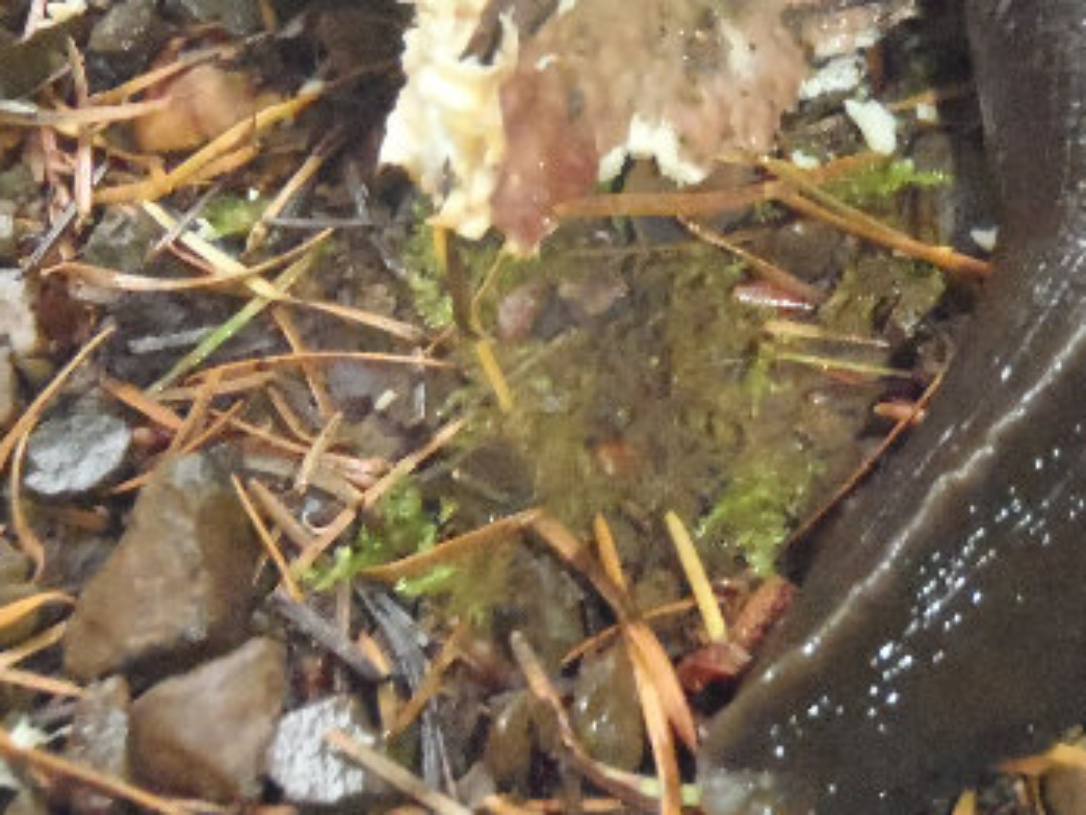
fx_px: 2133
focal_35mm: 68
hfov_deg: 28.2
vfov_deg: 21.3
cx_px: 808
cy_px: 150
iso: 1600
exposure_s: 1/25
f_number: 4.7
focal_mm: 6.64
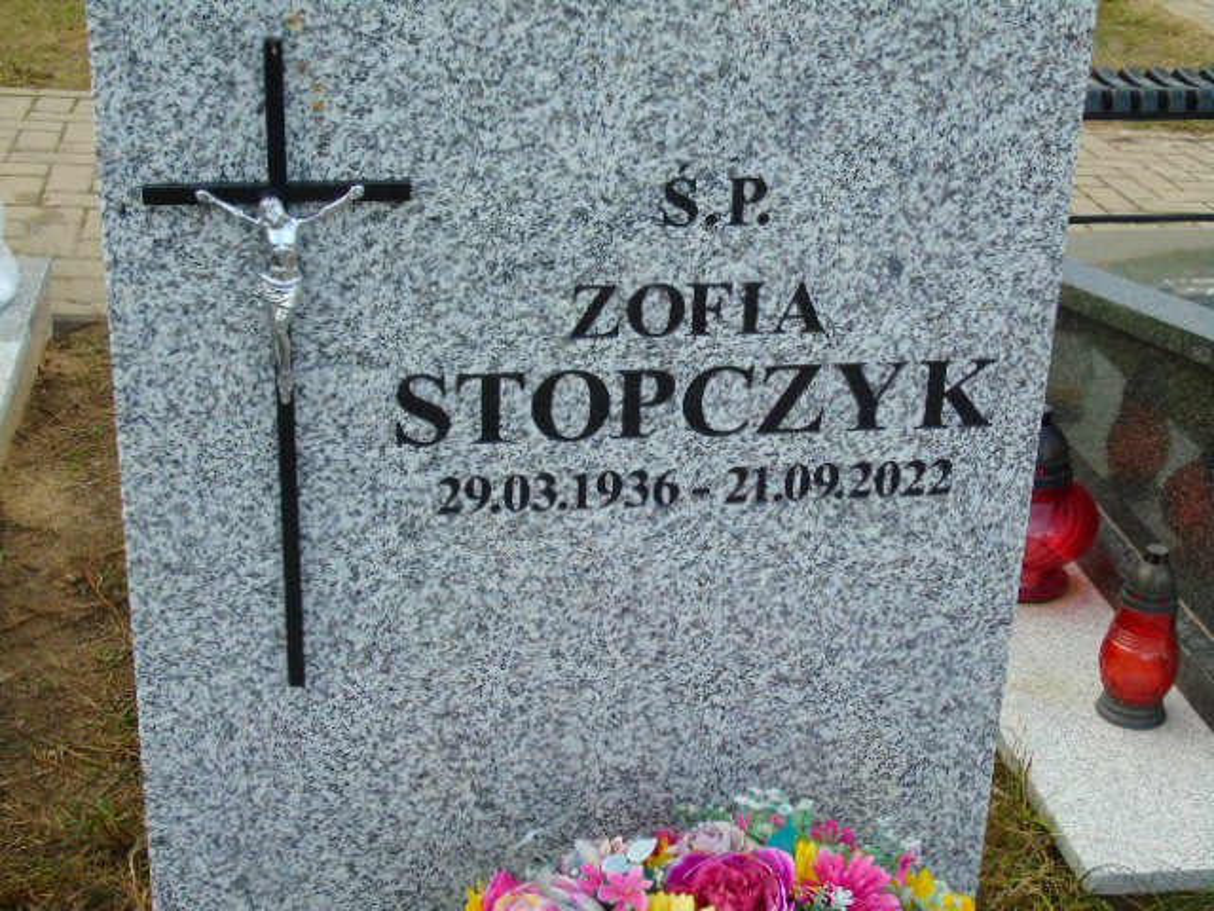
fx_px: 1894
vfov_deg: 27.0
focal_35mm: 54
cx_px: 607
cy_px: 456
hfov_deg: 35.5
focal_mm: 9.6
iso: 80
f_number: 4.3
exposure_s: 1/80
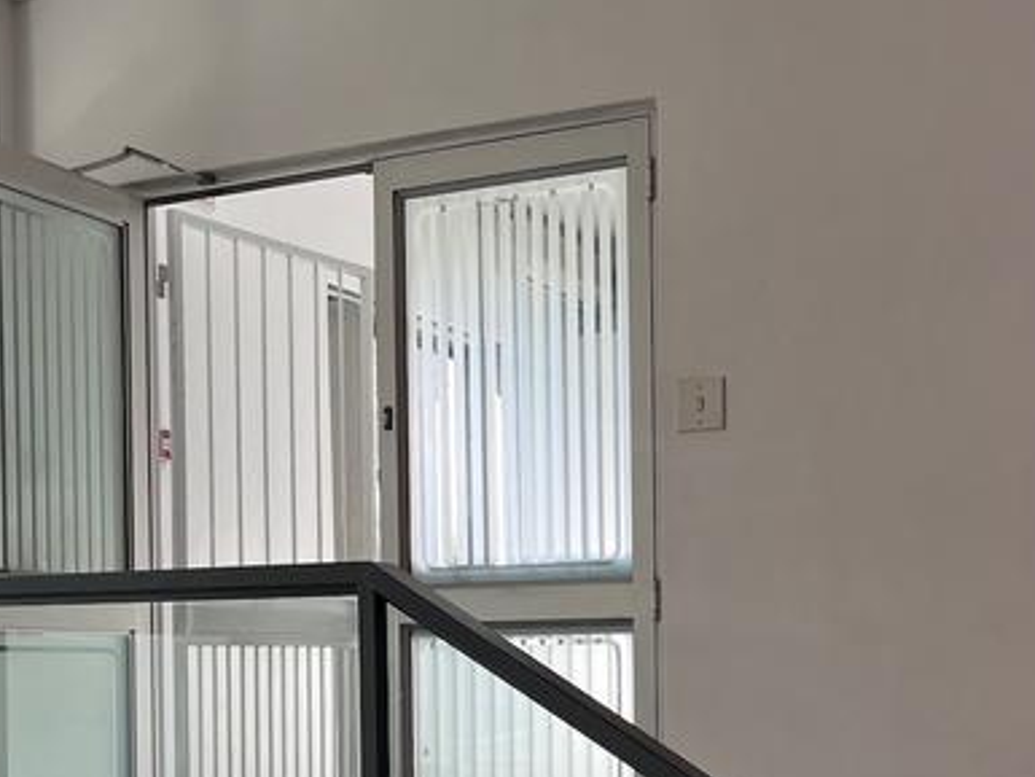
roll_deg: +1.0
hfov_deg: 35.0
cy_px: 699
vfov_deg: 26.2
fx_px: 1615
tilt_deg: -1.1
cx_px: 731
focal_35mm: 54
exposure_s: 1/100
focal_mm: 5.1
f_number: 1.6
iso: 100
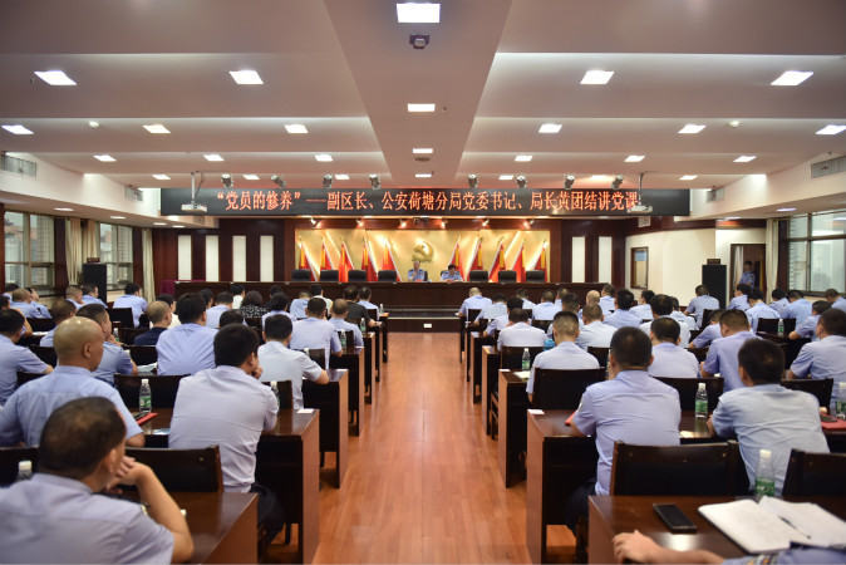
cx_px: 423
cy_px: 282
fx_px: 564
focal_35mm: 24
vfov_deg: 53.2
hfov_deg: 73.7
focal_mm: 24
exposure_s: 1/60
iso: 800
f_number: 2.8
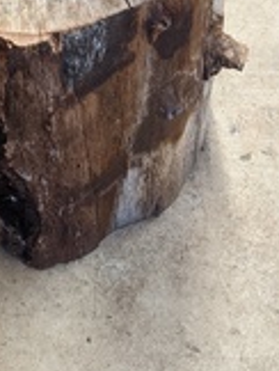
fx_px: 857
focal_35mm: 80
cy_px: -149
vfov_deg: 21.4
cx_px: 30
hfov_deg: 18.2
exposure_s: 1/24
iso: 361
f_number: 1.8
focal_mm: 4.44
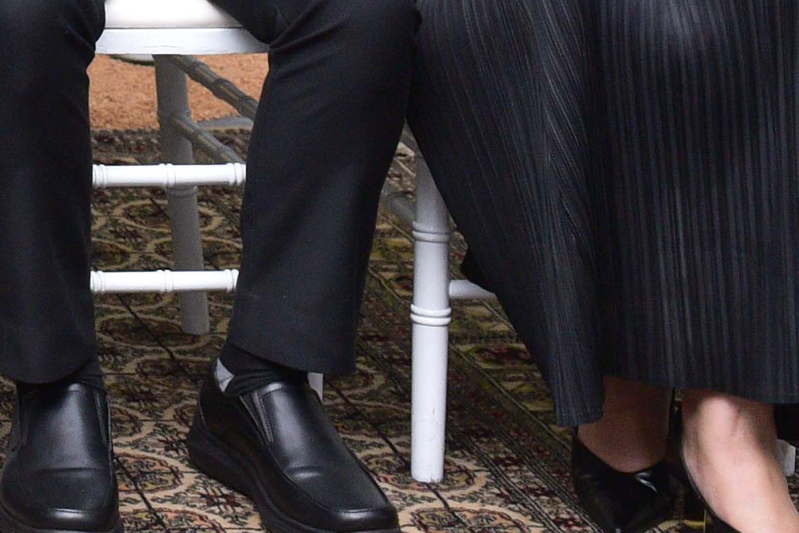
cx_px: -725
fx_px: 3552
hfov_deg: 11.7
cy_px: -547
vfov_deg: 8.2
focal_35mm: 160
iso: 560
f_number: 6.7
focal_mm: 31
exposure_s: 1/125
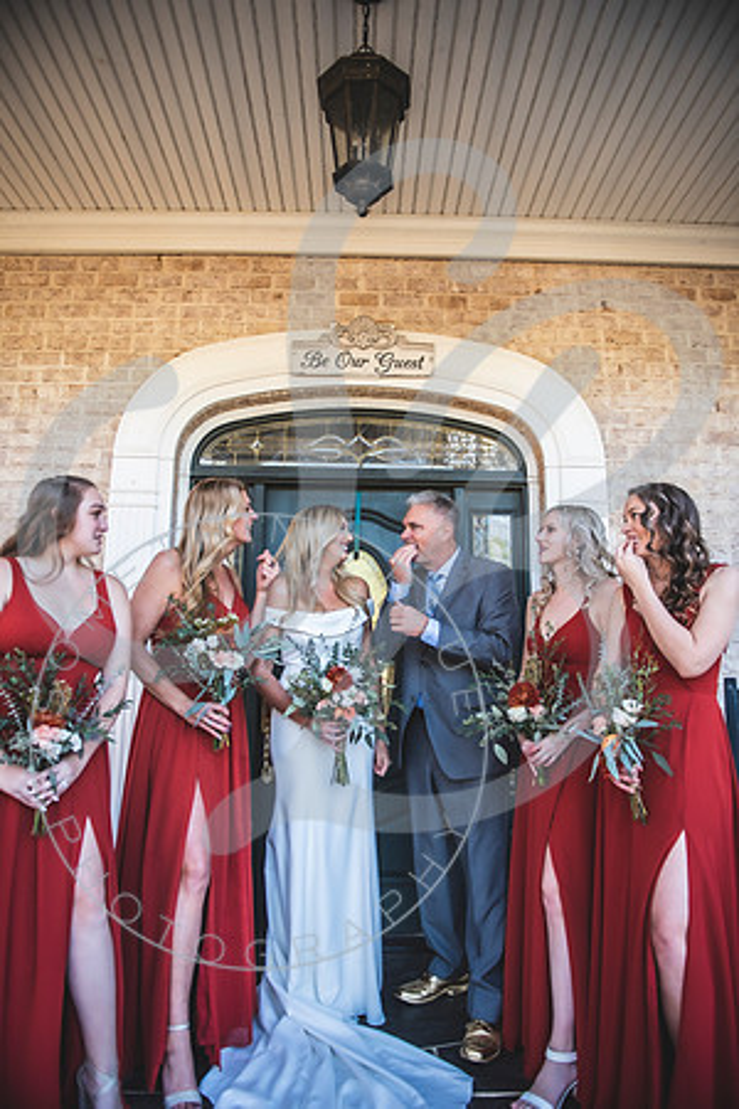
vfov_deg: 73.7
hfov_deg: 53.1
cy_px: 554
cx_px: 370
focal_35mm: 24
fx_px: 739
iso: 100
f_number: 2.8
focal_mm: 24
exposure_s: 1/200
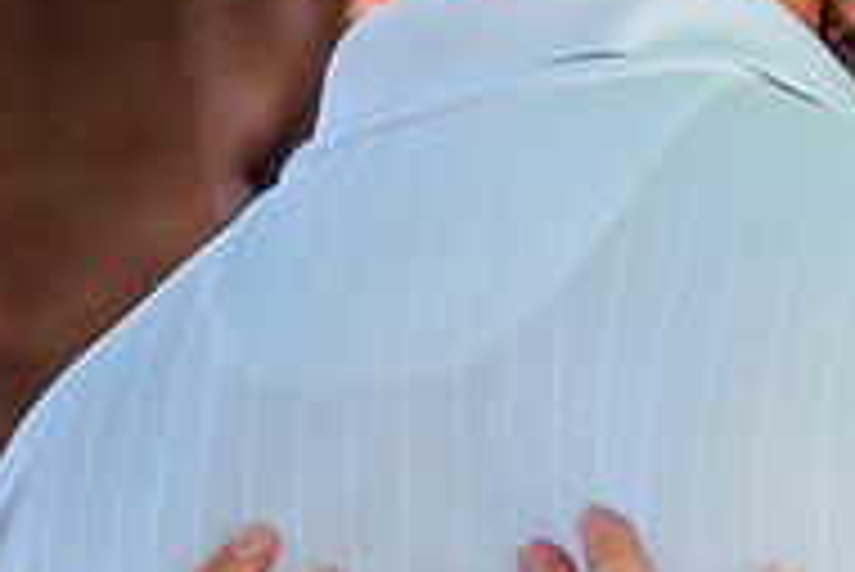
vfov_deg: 3.6
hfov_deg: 5.3
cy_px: 29
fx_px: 9174
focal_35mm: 386
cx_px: 1030
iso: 1600
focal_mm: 100
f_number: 4
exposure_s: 1/320
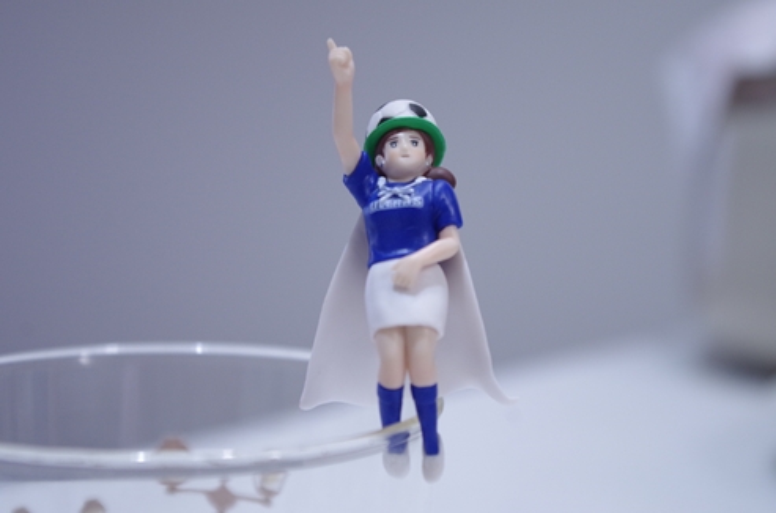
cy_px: 256
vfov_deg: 22.5
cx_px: 388
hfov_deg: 33.5
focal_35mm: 60
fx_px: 1290
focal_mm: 40
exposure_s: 1/50
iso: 800
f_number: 4.5
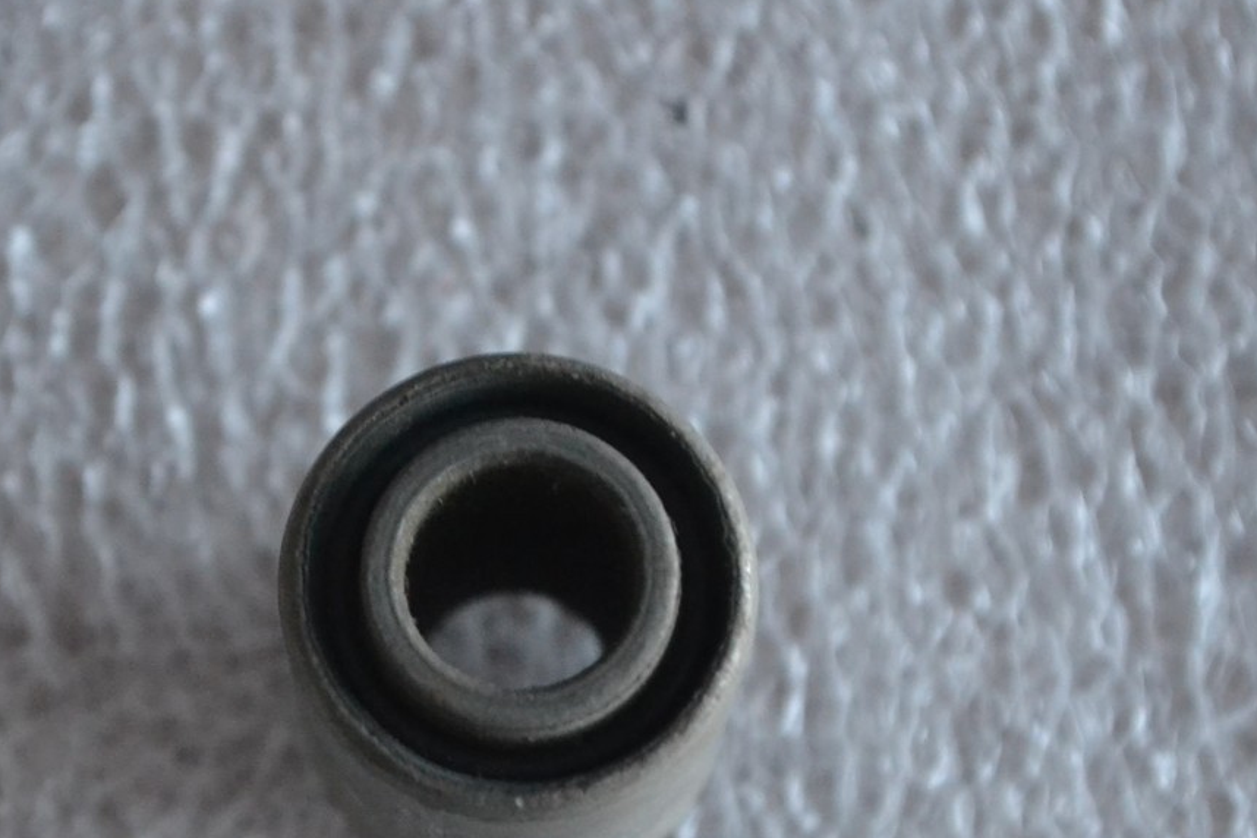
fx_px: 4531
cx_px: 401
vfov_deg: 10.6
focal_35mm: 130
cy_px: 548
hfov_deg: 15.8
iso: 3200
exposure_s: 1/40
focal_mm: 55
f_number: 5.6
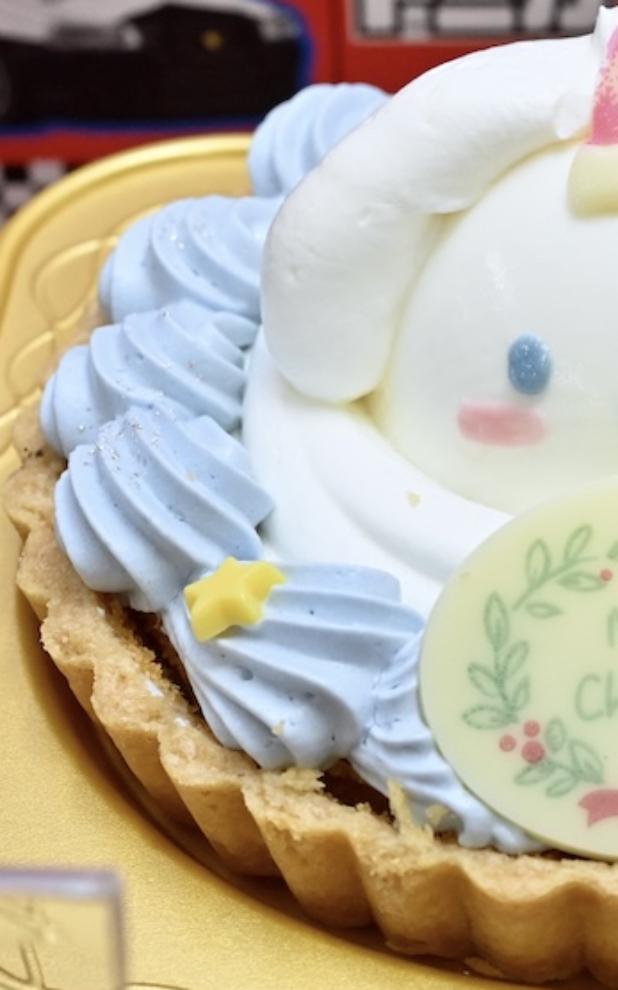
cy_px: 476
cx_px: 668
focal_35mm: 110
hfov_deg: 11.7
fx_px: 2967
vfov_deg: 18.9
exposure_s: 1/200
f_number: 11
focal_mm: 60
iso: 6400
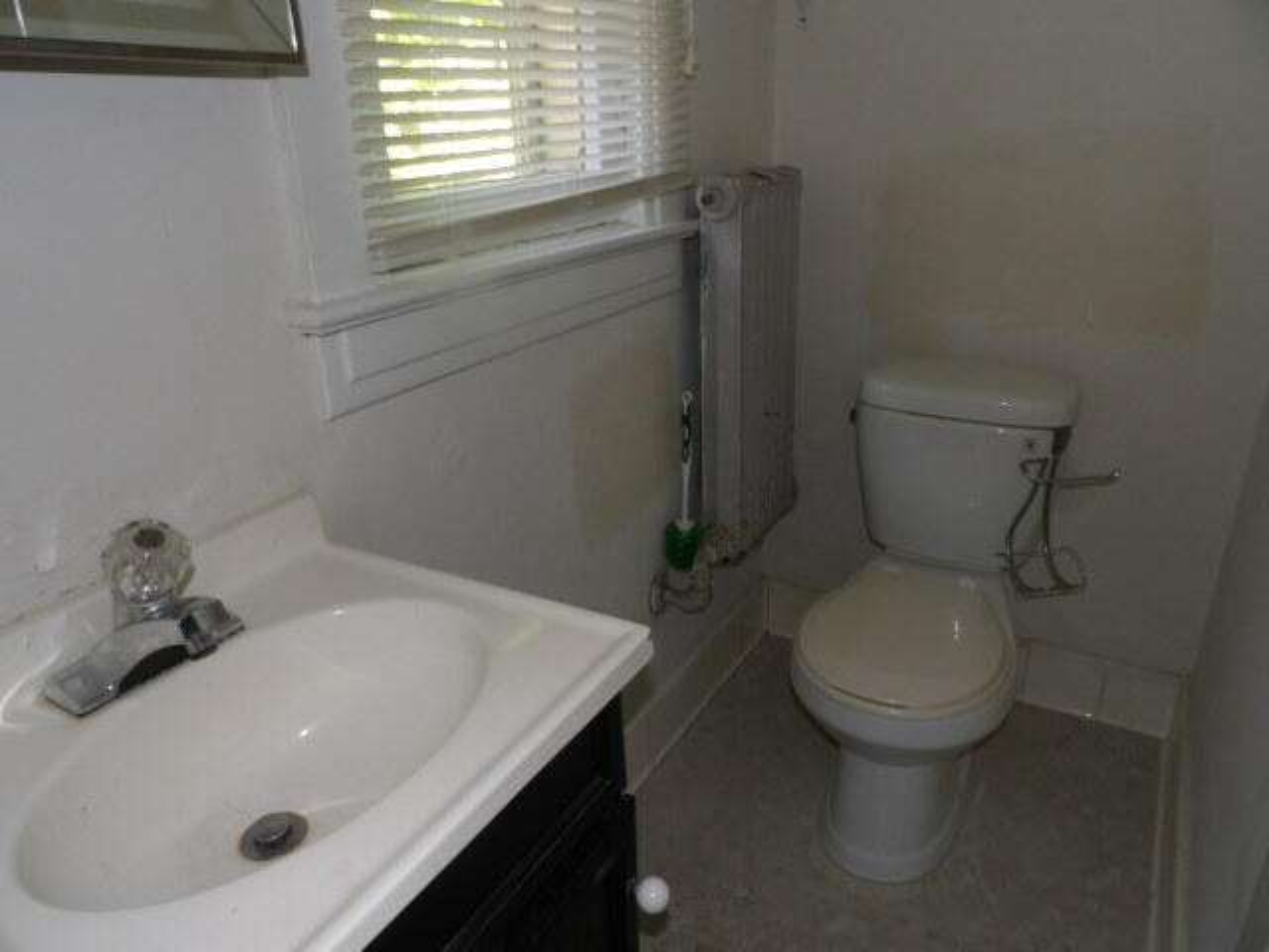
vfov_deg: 56.8
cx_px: 634
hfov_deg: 71.6
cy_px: 476
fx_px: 880
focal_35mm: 24
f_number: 3.2
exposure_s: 1/33
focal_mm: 4.3
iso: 200
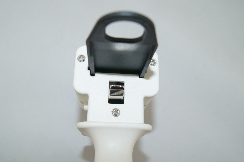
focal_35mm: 39
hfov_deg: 49.6
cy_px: 81
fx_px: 264
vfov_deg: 34.1
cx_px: 122
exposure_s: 1/160
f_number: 6.3
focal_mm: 26
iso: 200
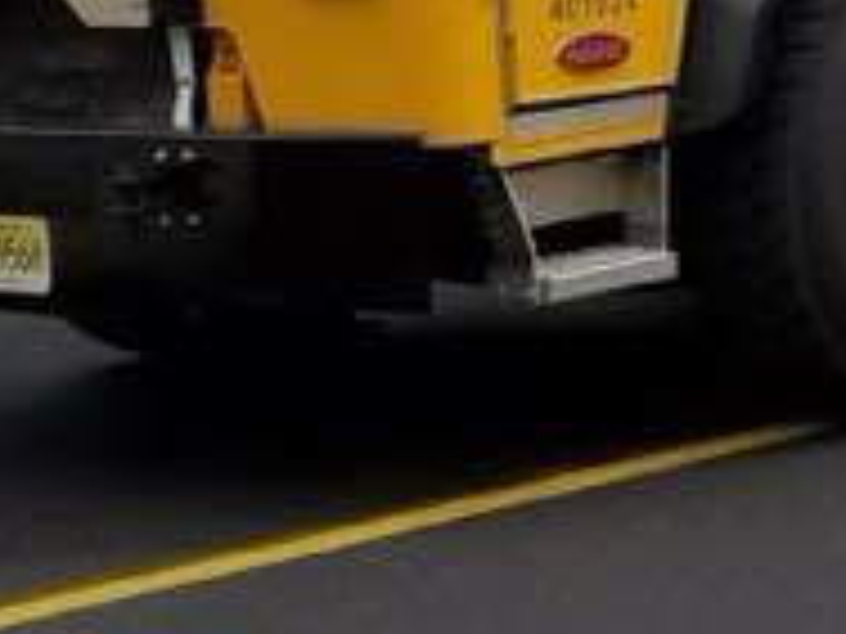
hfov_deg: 11.6
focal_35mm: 166
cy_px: 0
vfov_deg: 8.9
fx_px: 4057
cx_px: 1076
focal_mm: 4.2
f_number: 1.7
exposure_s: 1/2560
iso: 50
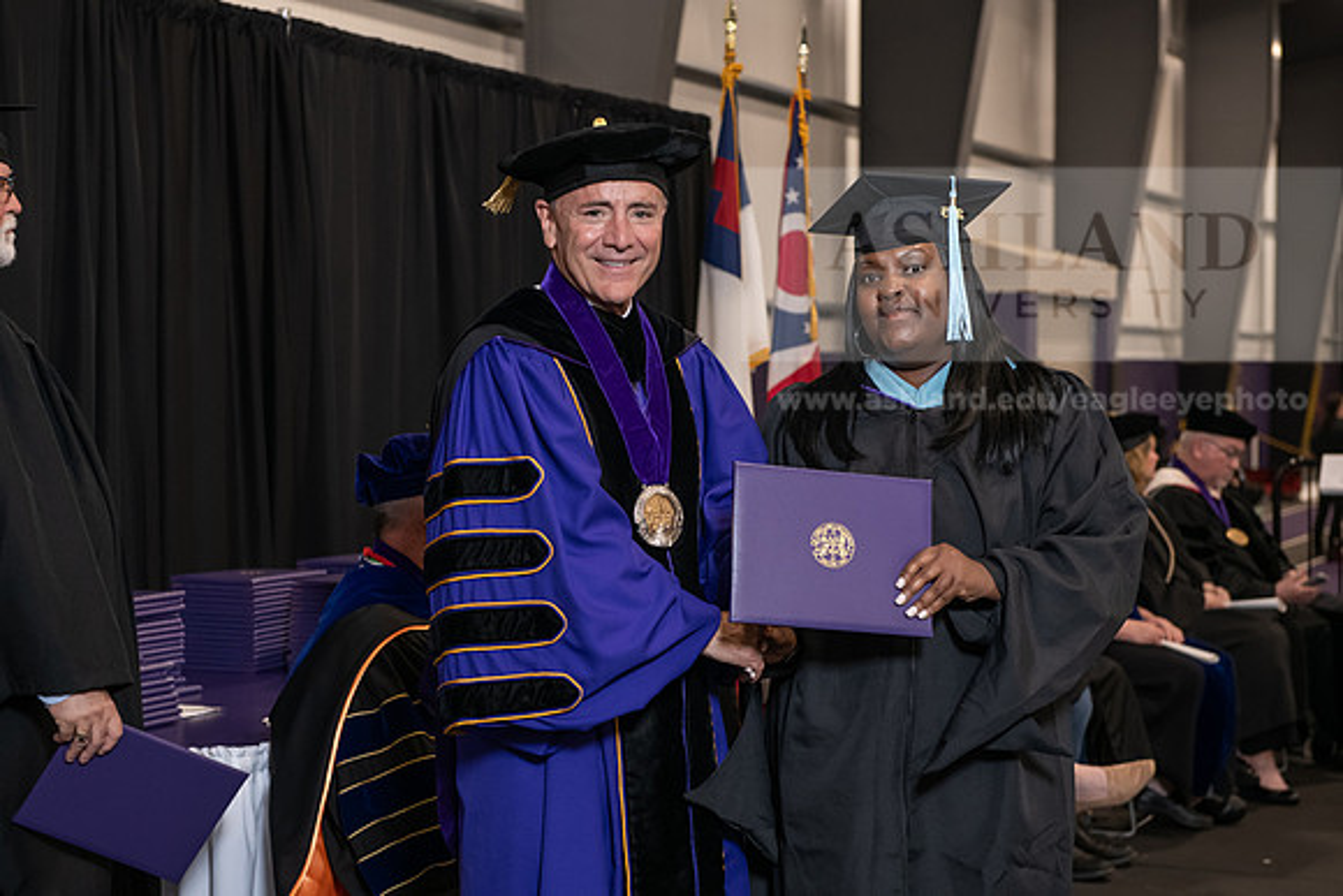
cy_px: 448
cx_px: 672
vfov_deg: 20.6
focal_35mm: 66
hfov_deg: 30.5
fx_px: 2463
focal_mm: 66
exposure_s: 1/125
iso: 2000
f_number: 5
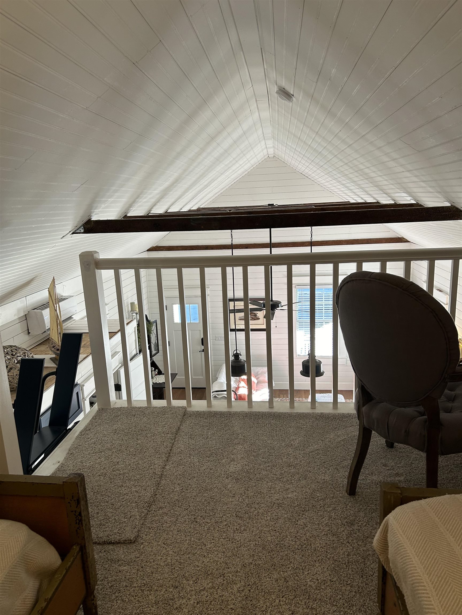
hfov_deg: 53.1
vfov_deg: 67.3
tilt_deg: -13.1
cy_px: 308
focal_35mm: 26
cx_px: 231
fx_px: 463
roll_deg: +2.0
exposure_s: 1/60
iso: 80
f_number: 1.5
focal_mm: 5.7
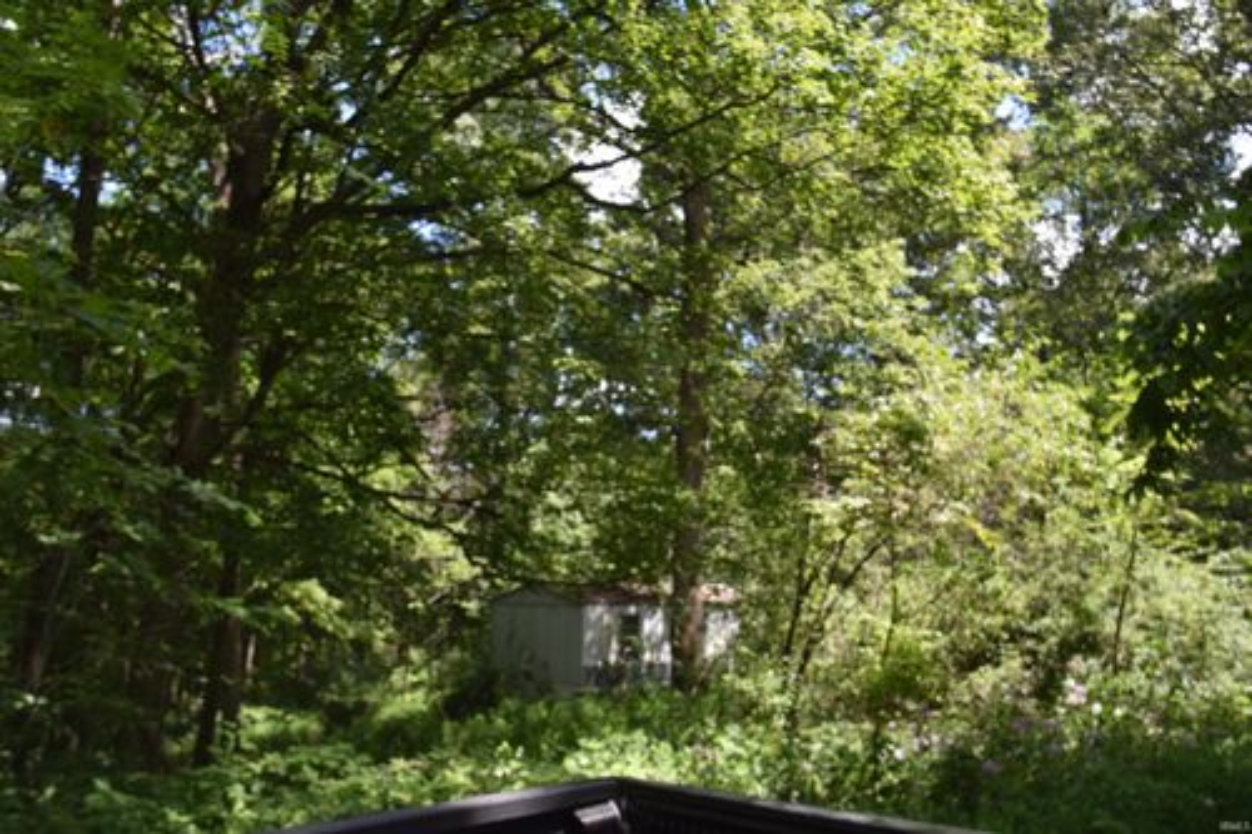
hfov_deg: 61.9
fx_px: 1043
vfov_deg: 43.6
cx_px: 626
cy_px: 417
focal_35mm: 30
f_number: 8
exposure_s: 1/250
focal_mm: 20
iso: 400
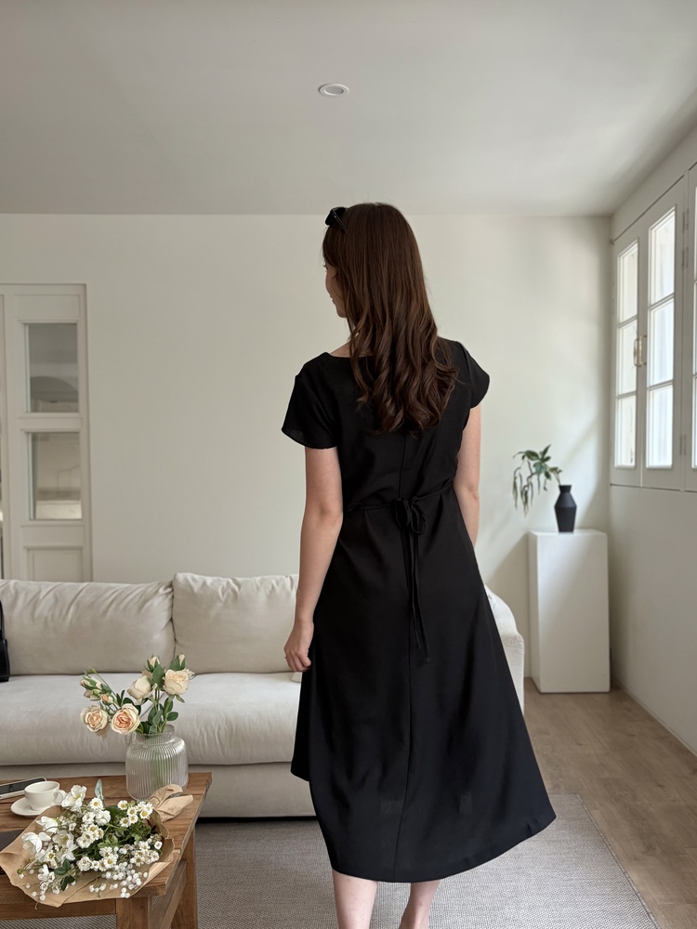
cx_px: 348
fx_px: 698
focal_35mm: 26
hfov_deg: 53.1
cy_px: 464
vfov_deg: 67.3
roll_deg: +0.0
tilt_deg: -2.5
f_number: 1.6
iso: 125
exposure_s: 1/122
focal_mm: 5.96
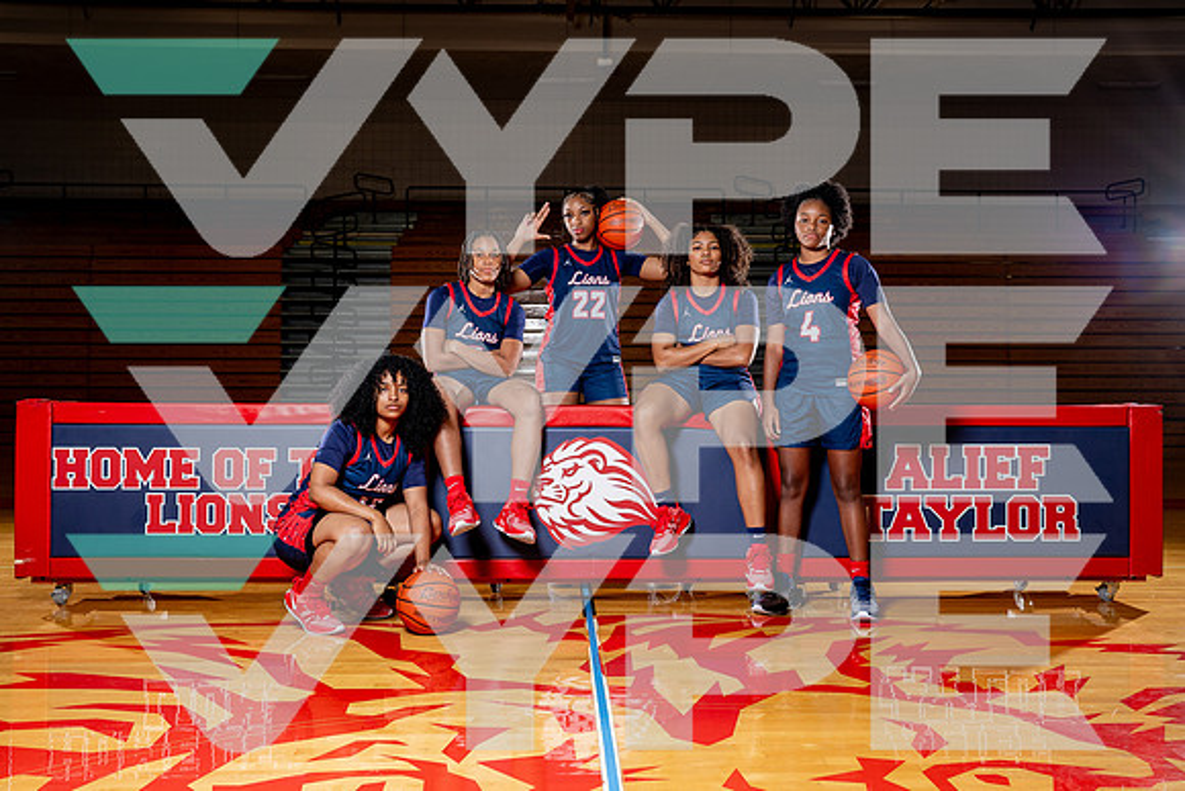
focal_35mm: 37
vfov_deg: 35.7
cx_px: 590
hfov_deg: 51.6
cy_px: 374
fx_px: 1226
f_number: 8
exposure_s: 1/60
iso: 200
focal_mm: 35
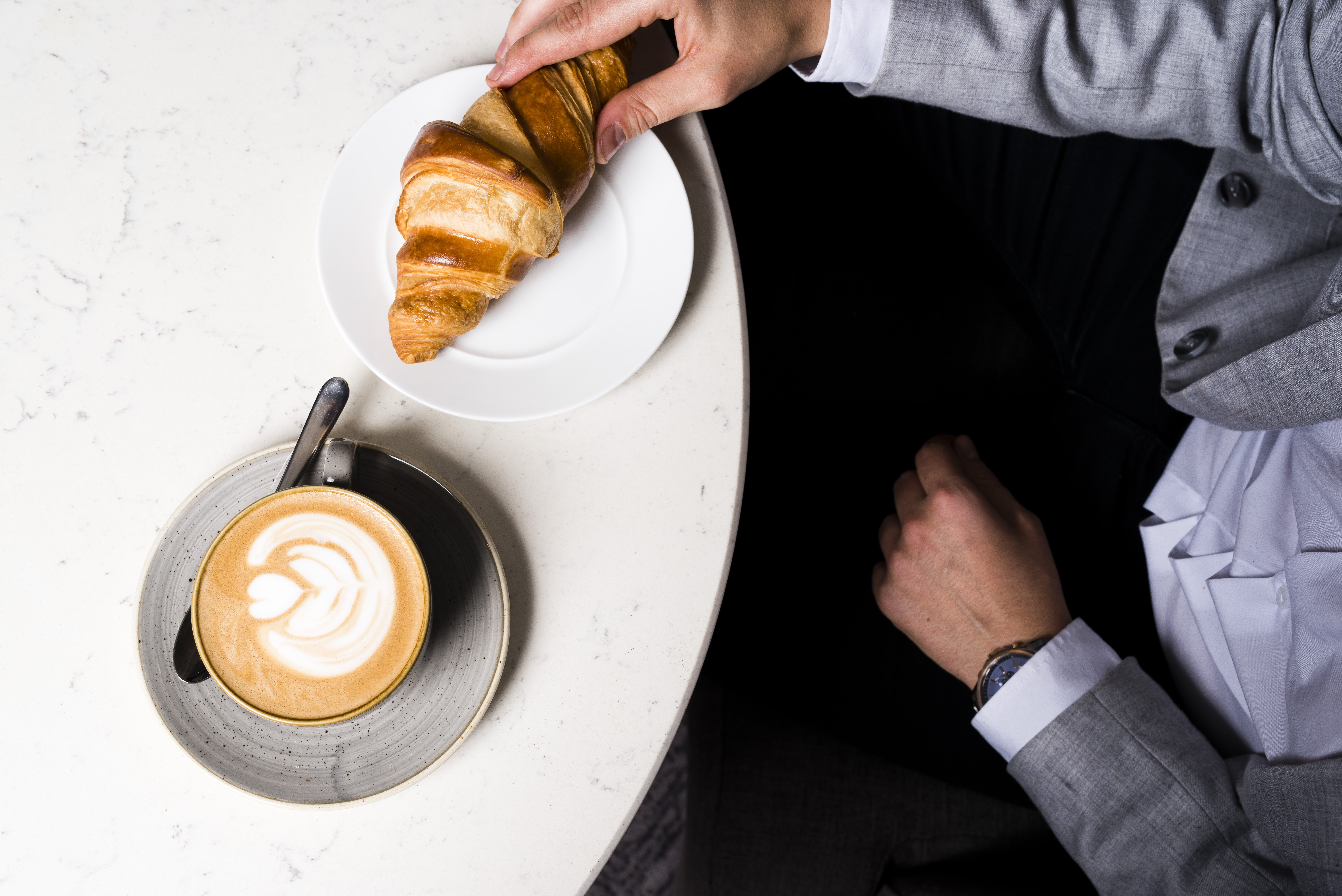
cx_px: 671
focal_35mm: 50
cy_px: 448
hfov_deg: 39.6
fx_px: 1864
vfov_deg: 27.0
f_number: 10
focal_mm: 50
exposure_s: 1/160
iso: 320
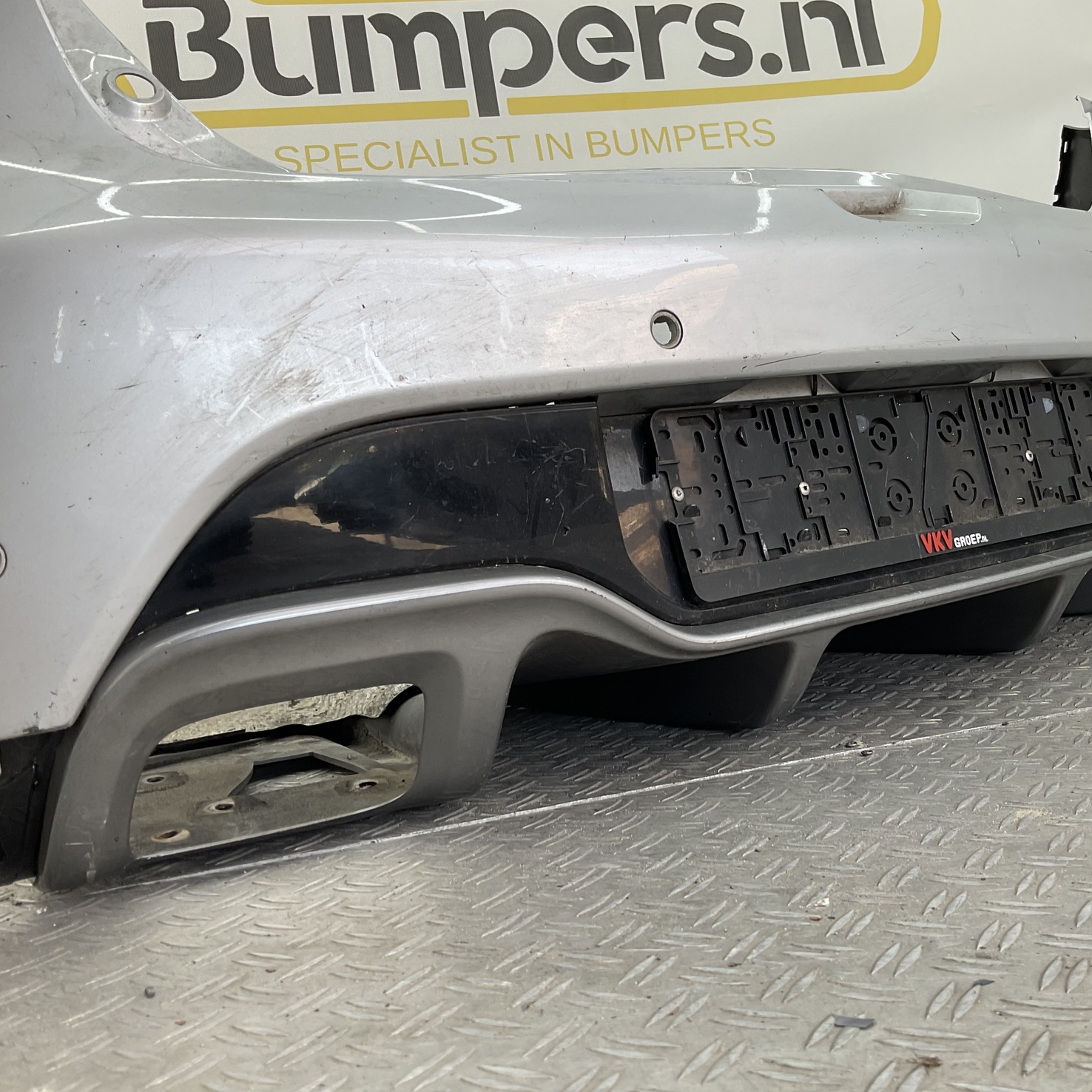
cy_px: 534
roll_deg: +6.3
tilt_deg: -1.6
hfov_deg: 46.8
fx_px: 1249
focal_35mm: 35
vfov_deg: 47.2
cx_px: 682
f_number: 1.8
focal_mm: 3
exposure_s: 1/120
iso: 20
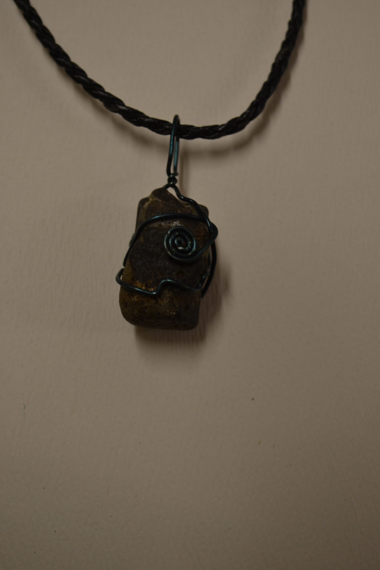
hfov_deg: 23.8
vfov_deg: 35.1
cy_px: 285
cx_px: 190
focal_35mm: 57
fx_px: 902
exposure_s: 1/60
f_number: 5
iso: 500
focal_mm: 38
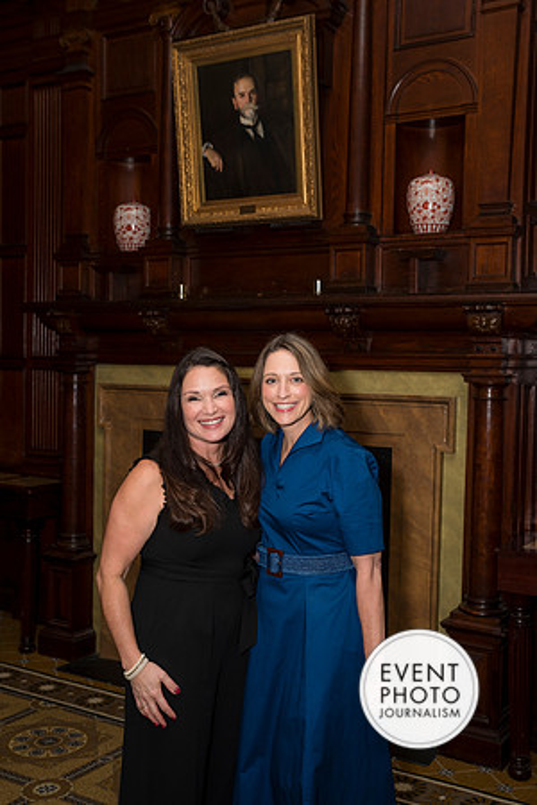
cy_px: 402
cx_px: 268
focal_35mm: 42
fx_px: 940
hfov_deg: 31.9
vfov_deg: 46.4
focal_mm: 42
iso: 800
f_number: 5.6
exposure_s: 1/125
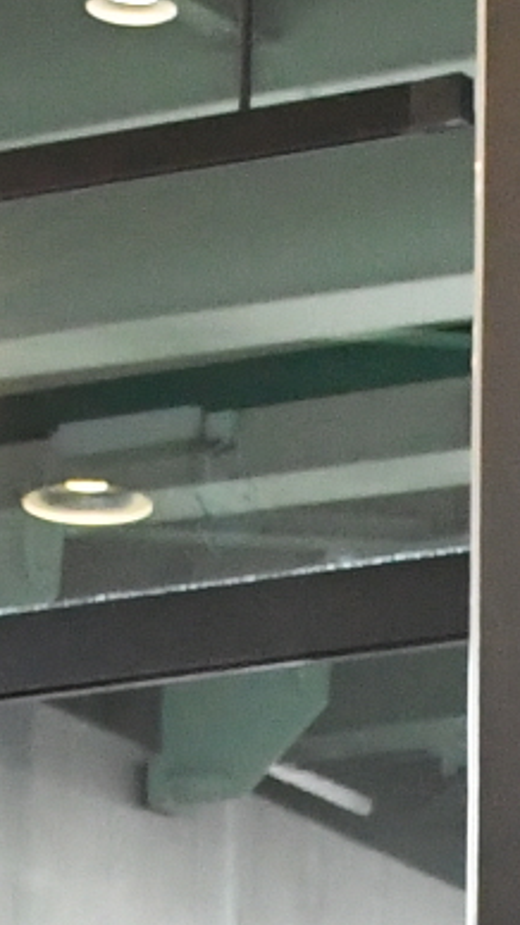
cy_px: 2177
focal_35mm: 338
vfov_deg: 6.1
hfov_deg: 3.6
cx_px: 980
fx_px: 8292
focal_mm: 30
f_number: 4.5
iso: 2500
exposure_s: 1/400
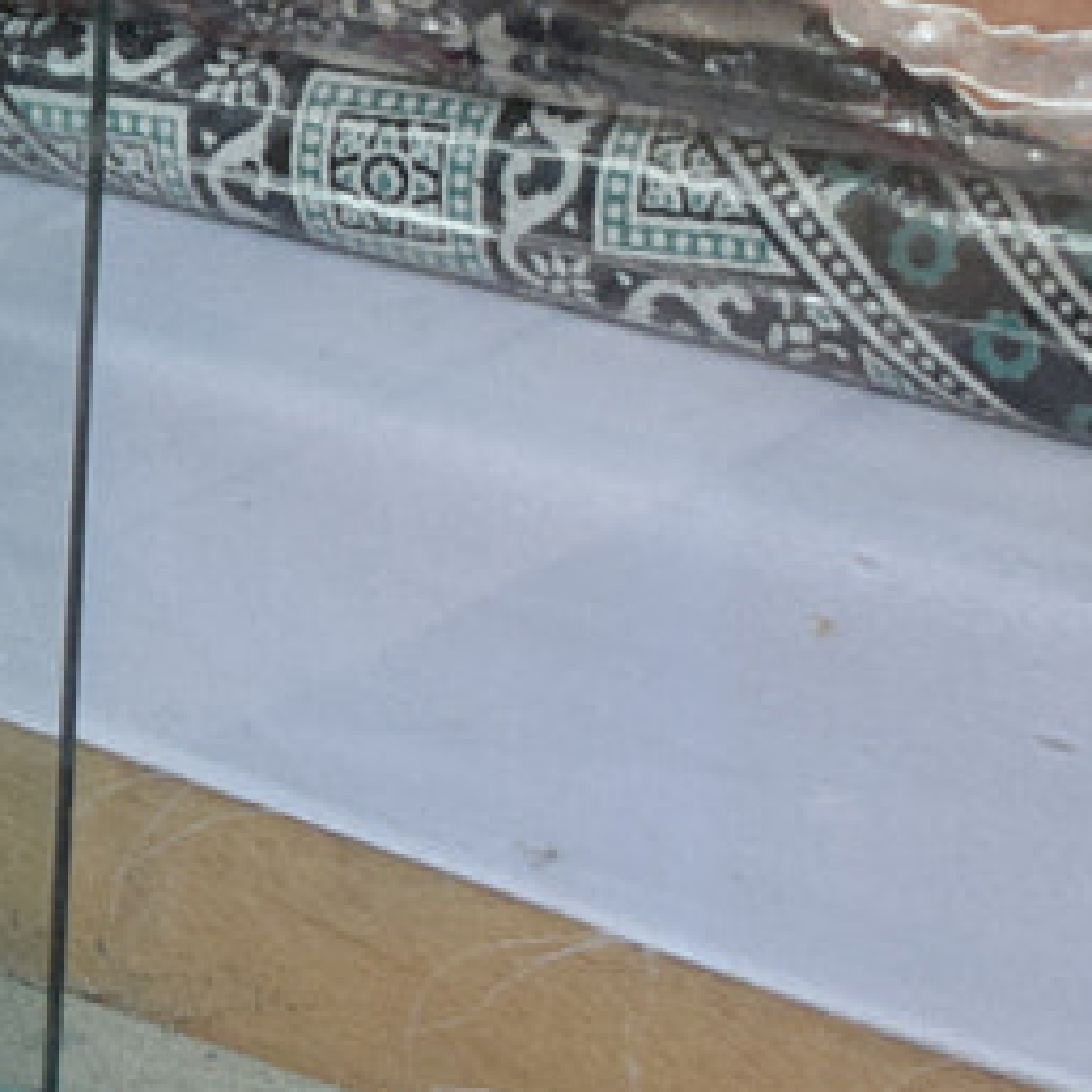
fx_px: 9065
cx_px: -2163
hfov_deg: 6.3
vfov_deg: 6.8
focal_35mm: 254
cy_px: -531
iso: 800
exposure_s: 1/160
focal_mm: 32
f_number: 6.3
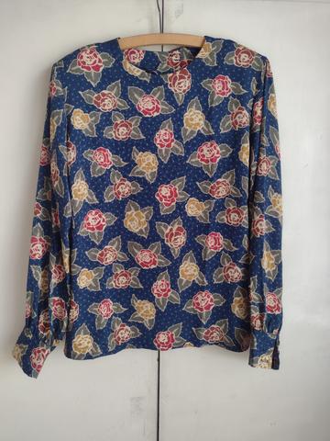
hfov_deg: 51.4
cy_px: 220
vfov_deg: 65.3
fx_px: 343
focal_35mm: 27
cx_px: 165
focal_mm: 4.71
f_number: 1.7
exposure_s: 1/60
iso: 150
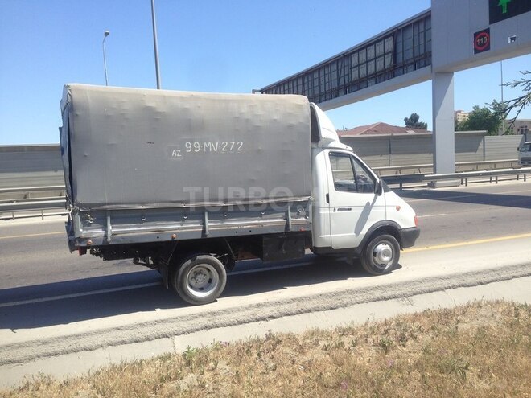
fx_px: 506
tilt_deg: -3.6
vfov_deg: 42.9
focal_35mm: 33
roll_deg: +1.8
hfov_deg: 55.4
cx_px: 266
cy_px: 199
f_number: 2.4
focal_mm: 4.12
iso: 50
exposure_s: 1/1130
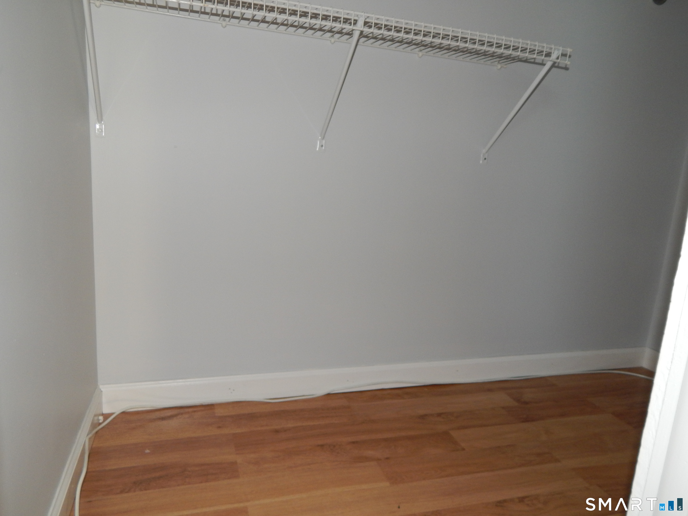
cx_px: 344
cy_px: 258
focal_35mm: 25
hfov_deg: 69.4
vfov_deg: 54.9
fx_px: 497
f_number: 3.1
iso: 200
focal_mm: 4.5
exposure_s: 1/30
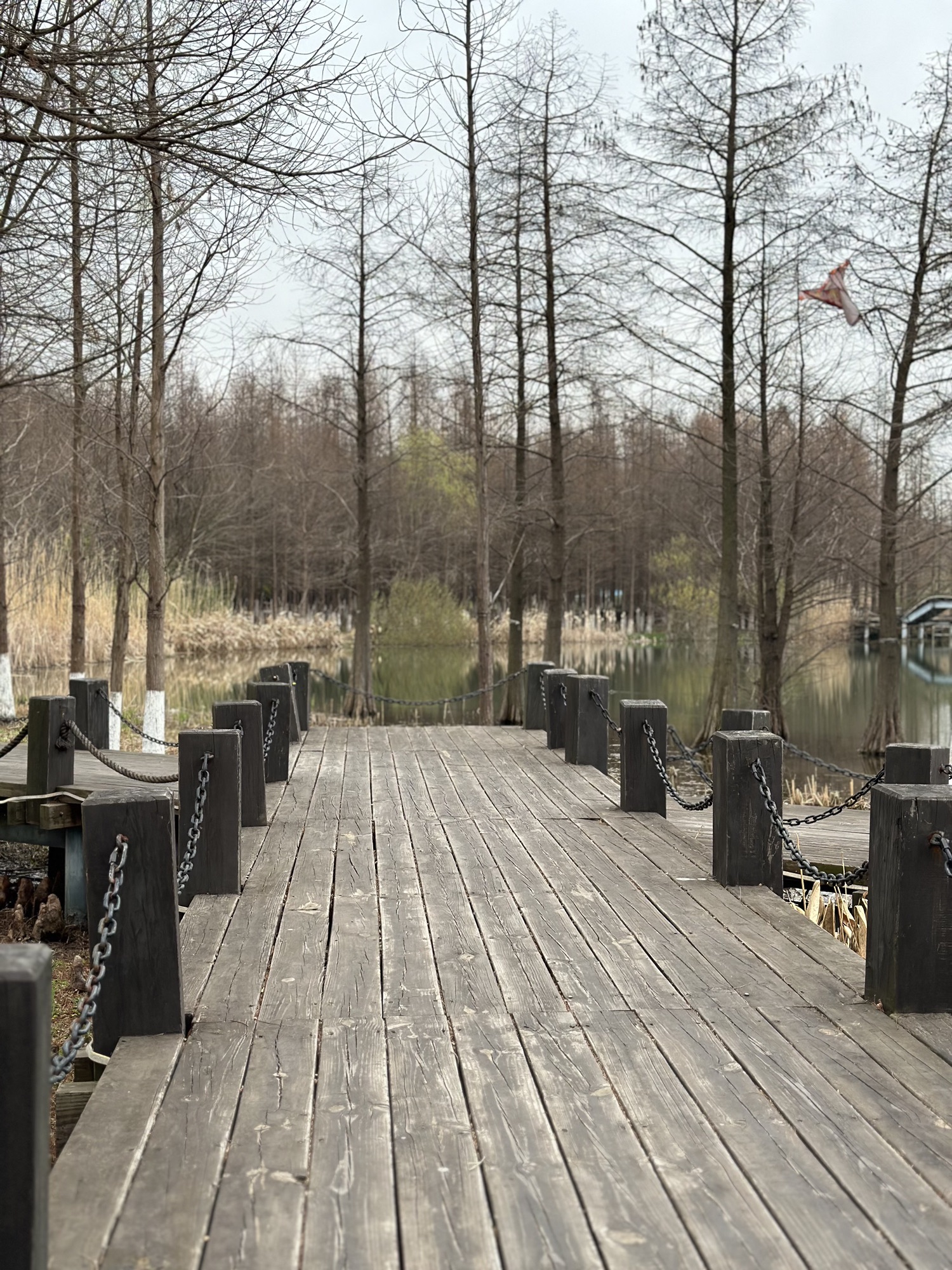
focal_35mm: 48
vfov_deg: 39.7
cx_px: 476
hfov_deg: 30.3
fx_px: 1760
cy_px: 635
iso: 80
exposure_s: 1/1880
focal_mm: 6.86
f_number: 1.78
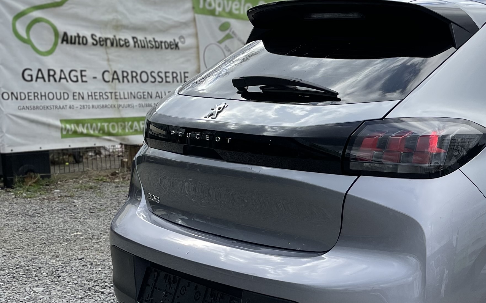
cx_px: 551
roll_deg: -0.5
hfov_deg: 29.0
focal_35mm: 63
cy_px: 233
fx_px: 834
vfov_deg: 20.4
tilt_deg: -9.5
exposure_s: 1/1490
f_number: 1.6
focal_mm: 4.2
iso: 50
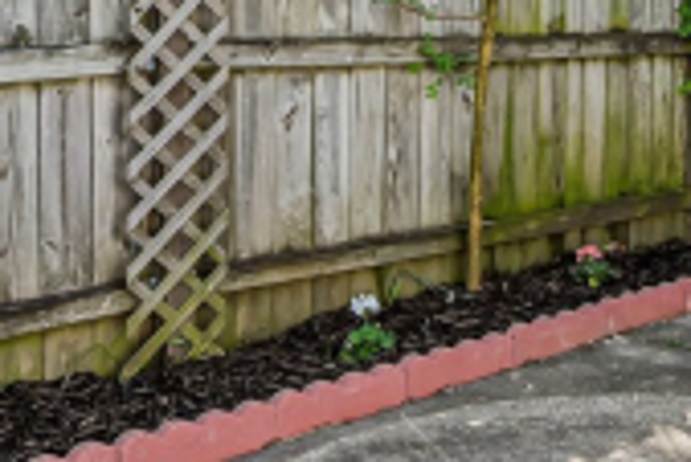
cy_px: 20
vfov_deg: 21.3
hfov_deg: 30.2
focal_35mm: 62
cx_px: 683
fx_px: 1191
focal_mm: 14
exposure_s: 1/125
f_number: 7.1
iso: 100
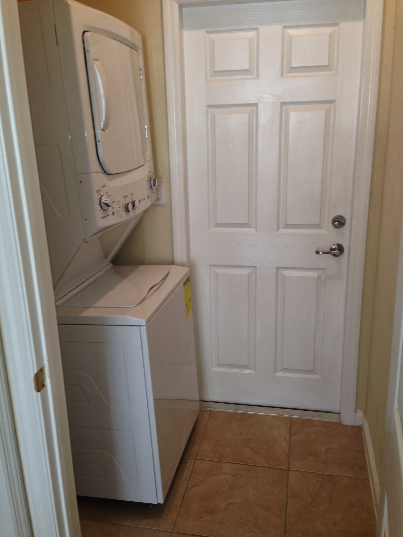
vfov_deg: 55.4
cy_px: 268
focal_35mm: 33
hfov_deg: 42.9
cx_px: 202
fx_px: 512
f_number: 2.4
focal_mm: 4.12
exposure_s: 1/30
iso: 50
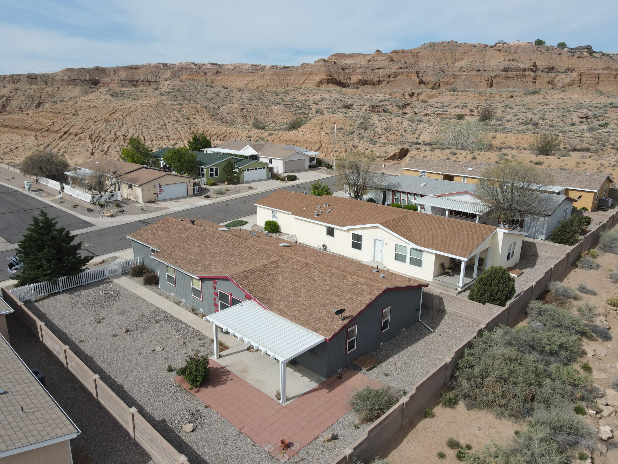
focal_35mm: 24
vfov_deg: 56.8
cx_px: 309
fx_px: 428
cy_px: 232
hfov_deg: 71.6
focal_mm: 4.5
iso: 100
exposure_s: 1/1000
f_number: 2.8
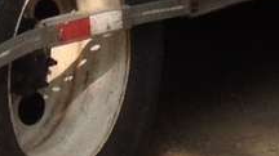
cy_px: -434
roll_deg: +0.7
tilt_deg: -2.7
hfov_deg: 7.6
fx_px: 2092
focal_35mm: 283
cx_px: 14
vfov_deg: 4.0
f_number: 2.4
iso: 50
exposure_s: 1/381
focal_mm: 4.28
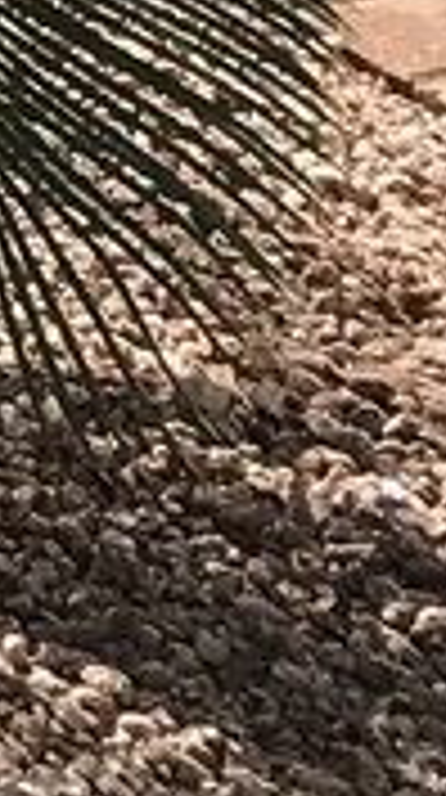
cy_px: -787
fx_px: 5828
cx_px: -2478
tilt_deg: -17.5
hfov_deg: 3.6
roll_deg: +1.1
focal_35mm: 276
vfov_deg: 7.5
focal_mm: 3.99
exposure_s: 1/1546
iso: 20
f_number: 1.8
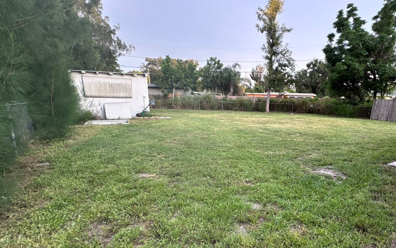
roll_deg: -2.2
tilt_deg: -14.5
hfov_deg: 80.2
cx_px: 256
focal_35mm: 21
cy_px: 157
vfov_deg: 56.5
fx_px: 227
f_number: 2.2
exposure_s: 1/99
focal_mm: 2.22
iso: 125
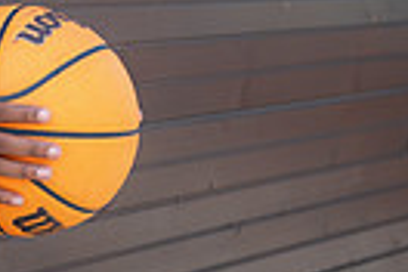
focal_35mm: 158
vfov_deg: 8.5
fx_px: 1791
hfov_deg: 11.4
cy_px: -130
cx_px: -470
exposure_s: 1/200
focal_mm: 36
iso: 50
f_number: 2.8
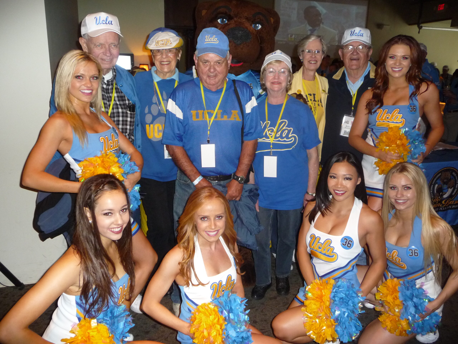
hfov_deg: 63.4
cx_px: 229
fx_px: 370
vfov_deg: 49.7
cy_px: 172
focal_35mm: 28
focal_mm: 4.7
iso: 320
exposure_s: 1/30
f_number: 3.3
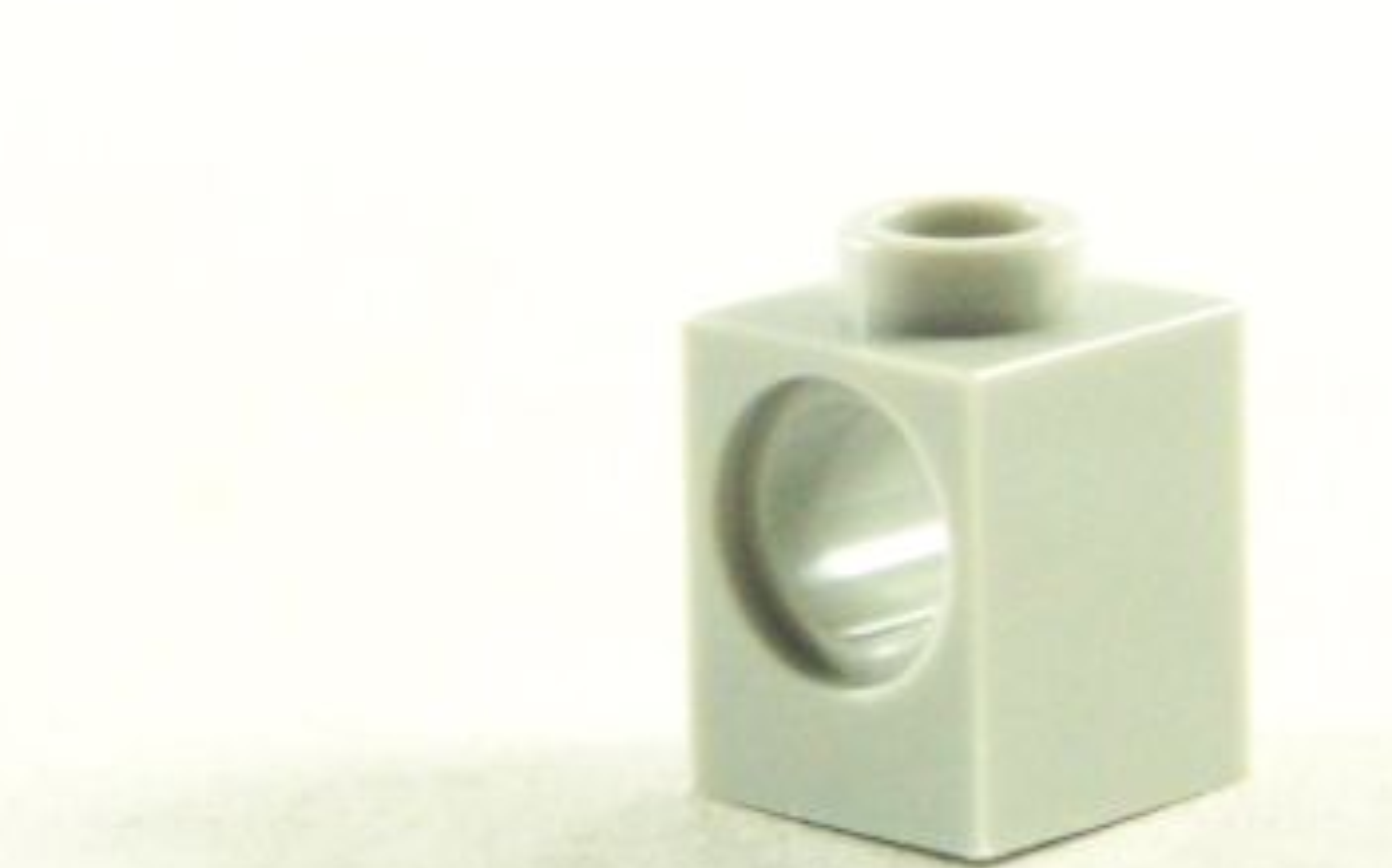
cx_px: 936
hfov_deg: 6.5
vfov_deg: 4.0
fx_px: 12323
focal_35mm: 325
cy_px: 448
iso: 400
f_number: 3.2
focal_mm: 17.5
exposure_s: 1/60
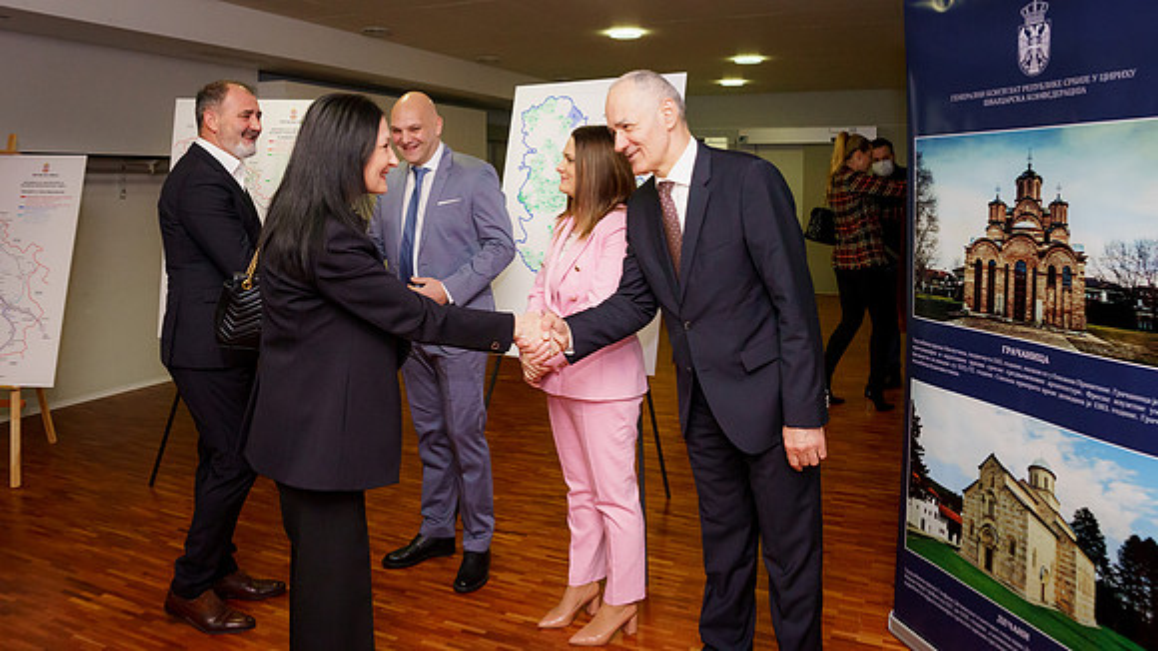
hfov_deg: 70.6
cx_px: 574
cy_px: 242
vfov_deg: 43.0
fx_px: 818
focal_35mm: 27
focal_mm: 24
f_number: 4
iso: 2500
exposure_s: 1/250
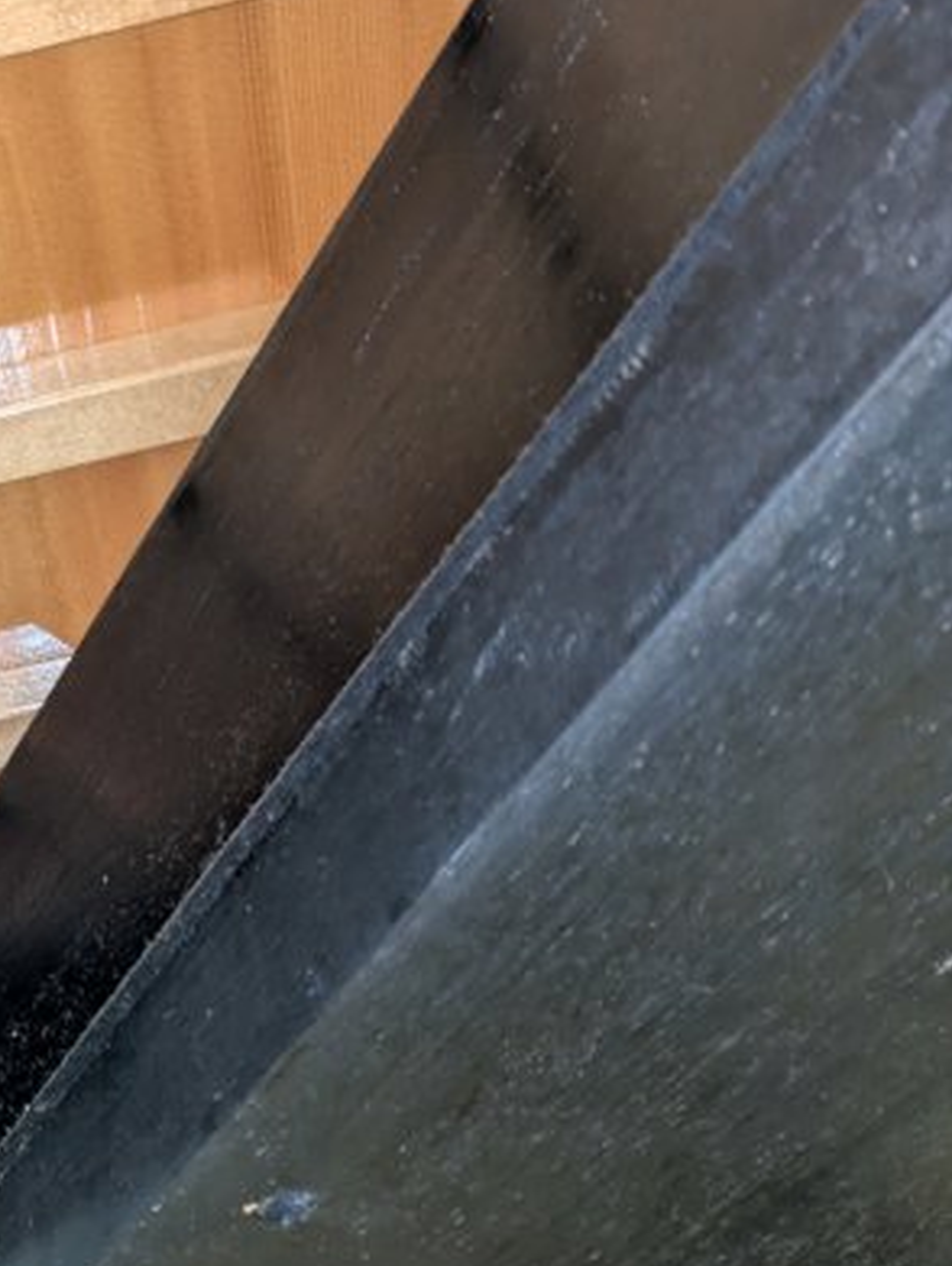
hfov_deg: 30.1
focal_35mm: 46
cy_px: 664
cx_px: 79
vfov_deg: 41.2
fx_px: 1684
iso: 396
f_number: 1.89
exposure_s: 1/24
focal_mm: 5.43
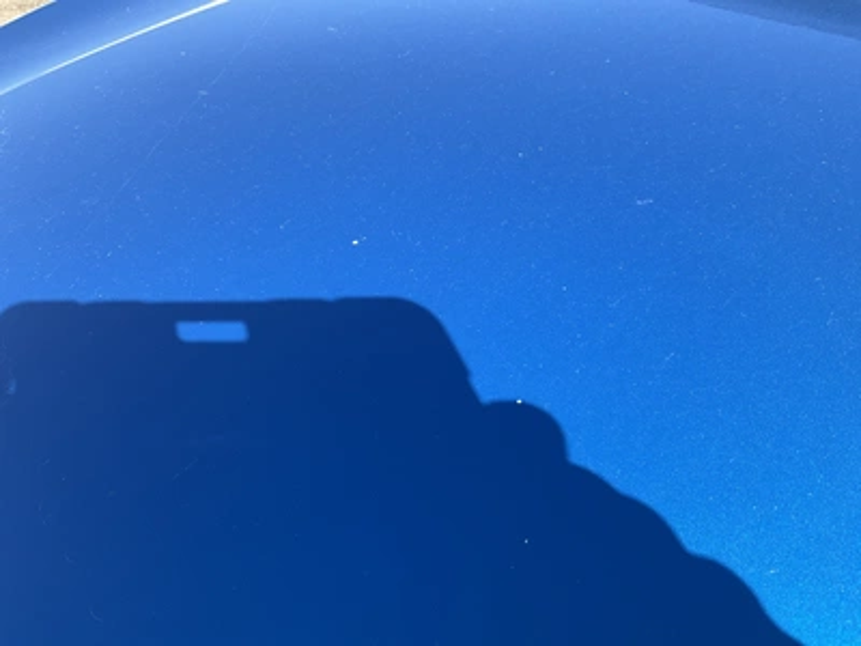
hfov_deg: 61.7
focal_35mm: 29
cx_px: 430
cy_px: 323
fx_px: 721
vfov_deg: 48.2
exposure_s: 1/425
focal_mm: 3
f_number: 1.8
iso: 25
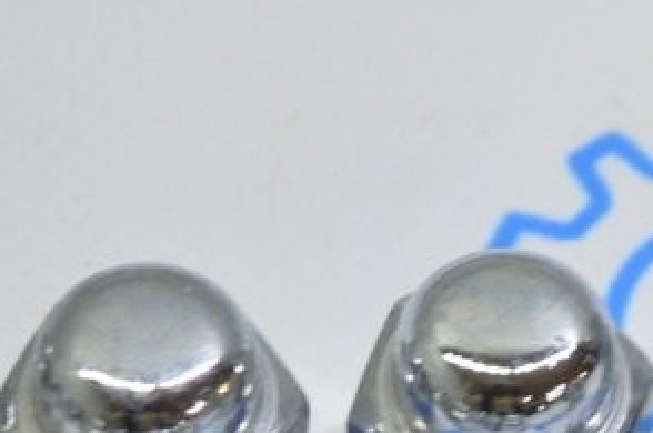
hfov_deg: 7.1
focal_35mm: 288
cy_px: 456
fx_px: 5211
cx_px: 924
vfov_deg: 4.7
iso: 400
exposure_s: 1/20
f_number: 5.6
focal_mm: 55
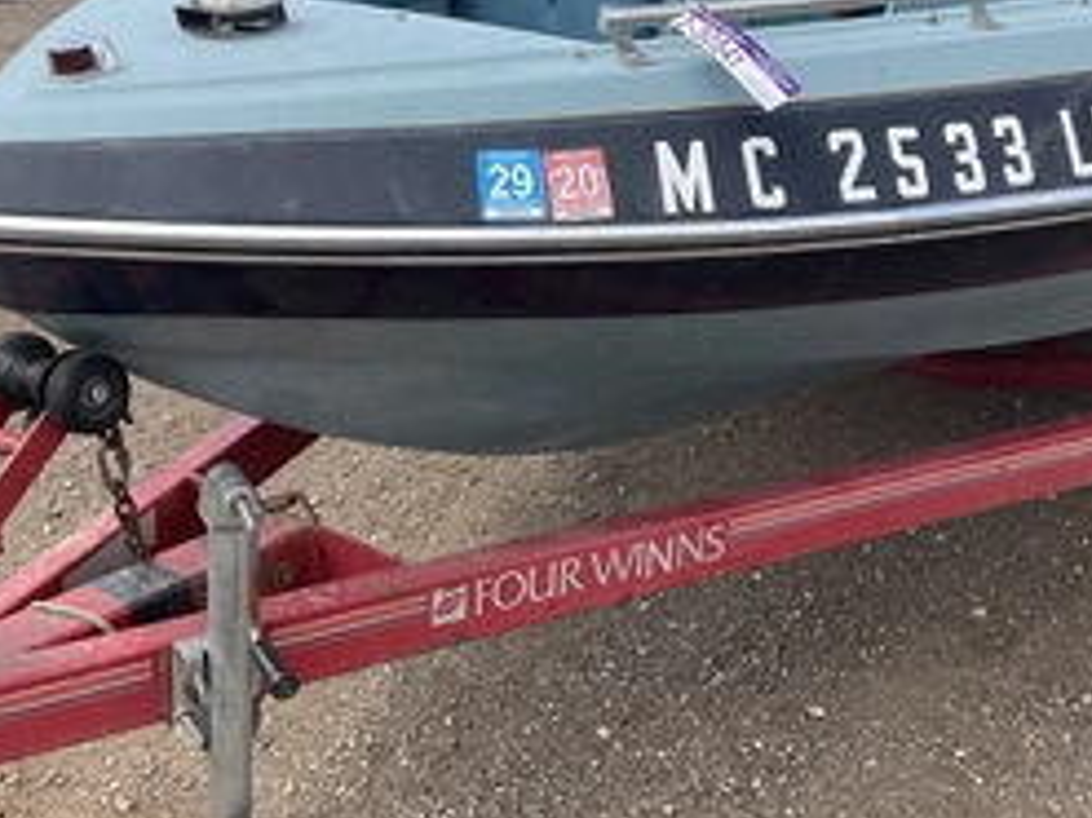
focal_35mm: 47
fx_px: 1482
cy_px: 261
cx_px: 561
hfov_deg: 40.4
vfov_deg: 30.6
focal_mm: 3
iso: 25
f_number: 1.8
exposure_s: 1/842
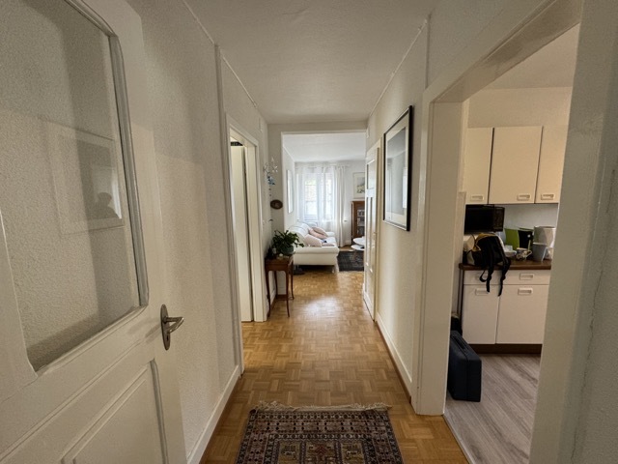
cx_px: 309
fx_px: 250
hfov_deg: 102.1
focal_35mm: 14
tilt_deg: -7.5
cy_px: 232
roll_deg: +1.2
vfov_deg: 85.7
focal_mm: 2.22
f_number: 2.2
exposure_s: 1/100
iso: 160
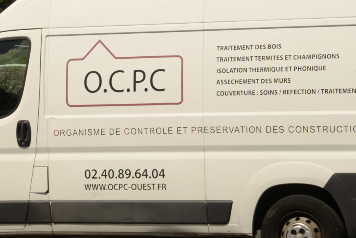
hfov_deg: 8.7
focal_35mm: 237
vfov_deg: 5.8
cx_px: 99
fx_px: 2345
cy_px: -2
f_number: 13
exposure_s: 1/200
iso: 100
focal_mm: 85
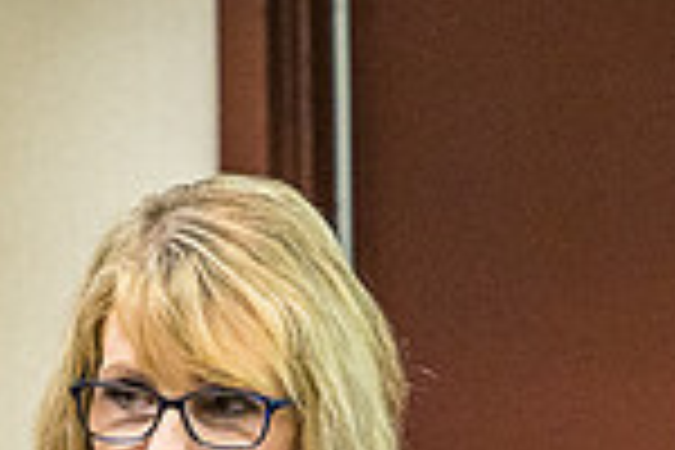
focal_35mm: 1157
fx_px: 21692
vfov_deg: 1.2
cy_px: 826
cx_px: 212
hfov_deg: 1.8
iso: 3200
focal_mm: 200
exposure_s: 1/100
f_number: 3.5
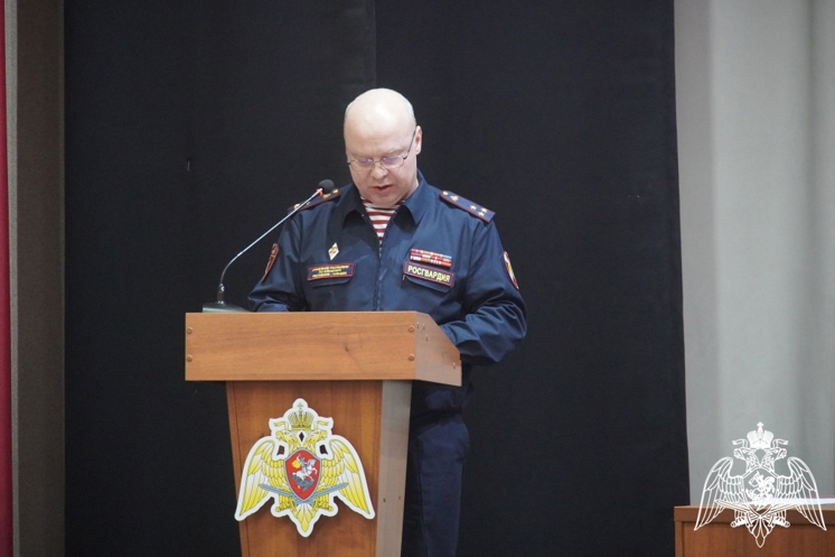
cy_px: 278
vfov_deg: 6.7
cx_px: 418
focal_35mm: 204
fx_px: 4719
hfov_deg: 10.1
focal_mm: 135
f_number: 5.6
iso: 6400
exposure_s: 1/25
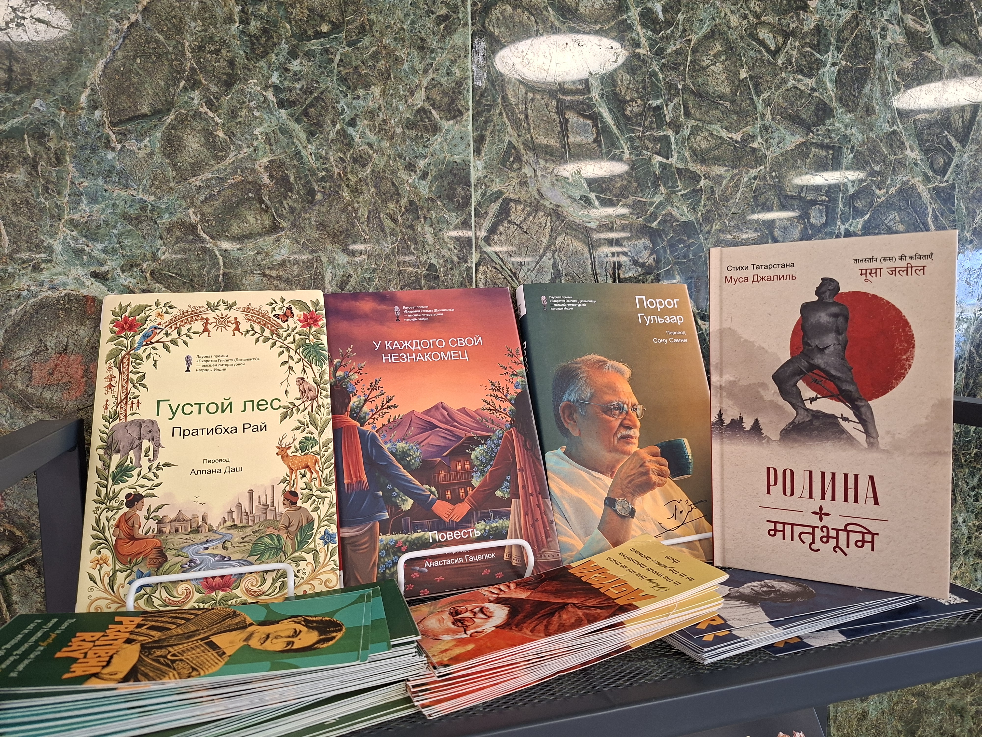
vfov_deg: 58.9
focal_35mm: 23
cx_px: 491
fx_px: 652
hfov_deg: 73.9
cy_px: 368
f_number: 1.8
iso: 200
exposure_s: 1/50
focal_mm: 5.54
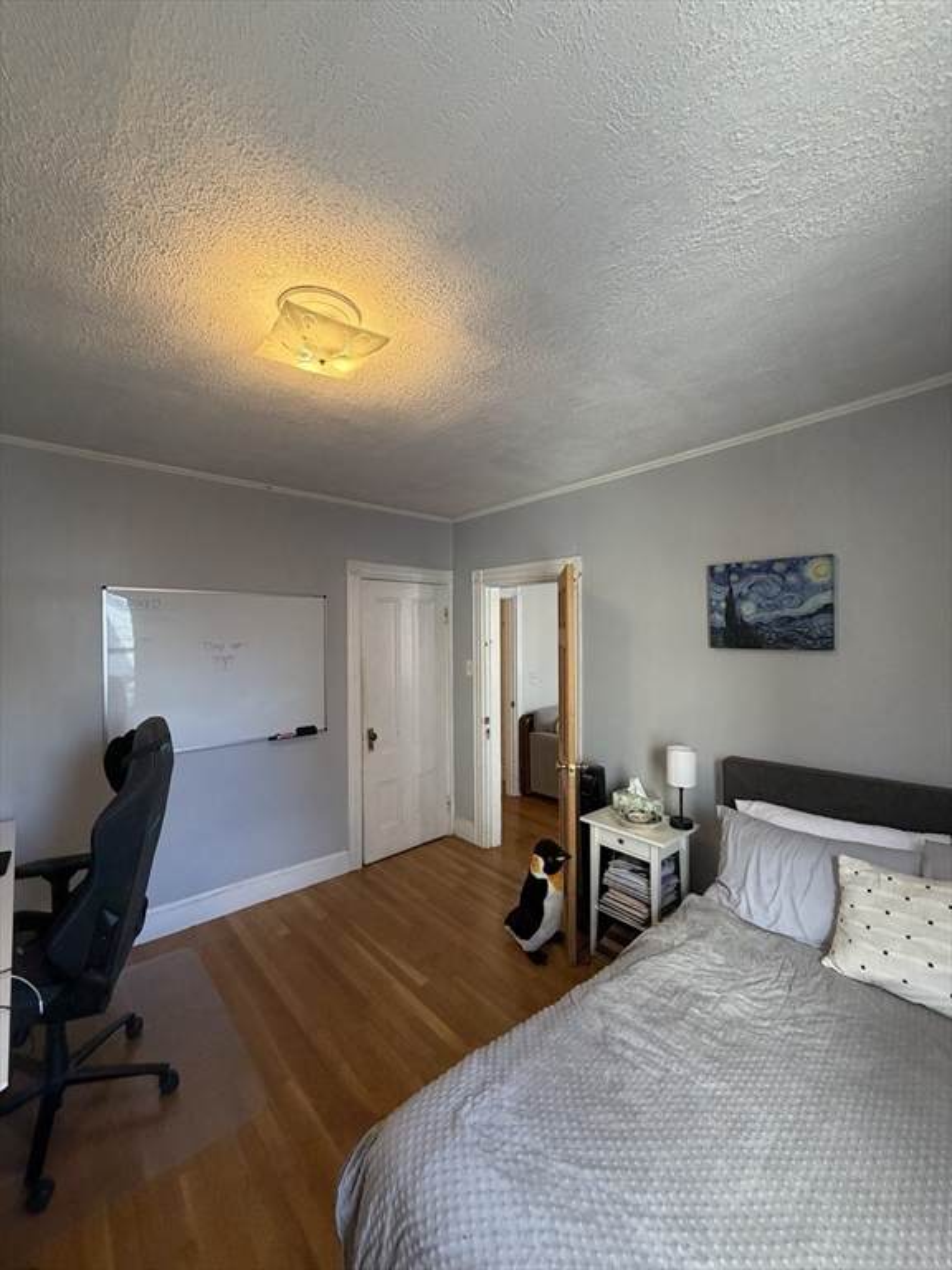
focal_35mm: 14
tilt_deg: -0.1
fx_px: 513
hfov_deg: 85.7
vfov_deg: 102.1
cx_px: 476
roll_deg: +0.7
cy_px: 635
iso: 320
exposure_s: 1/120
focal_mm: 2.22
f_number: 2.2
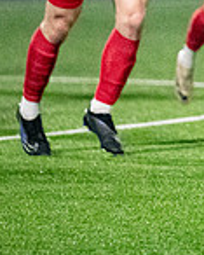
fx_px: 6461
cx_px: 374
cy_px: -118
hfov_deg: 1.8
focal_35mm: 857
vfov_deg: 2.3
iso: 8000
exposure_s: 1/1000
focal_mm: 160
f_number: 2.8
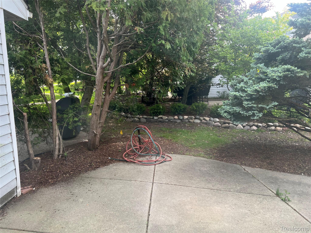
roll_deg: +0.0
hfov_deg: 67.3
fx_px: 234
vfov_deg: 53.1
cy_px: 116
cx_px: 156
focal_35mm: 26
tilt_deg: -10.2
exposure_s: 1/216
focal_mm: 5.7
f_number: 1.5
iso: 40
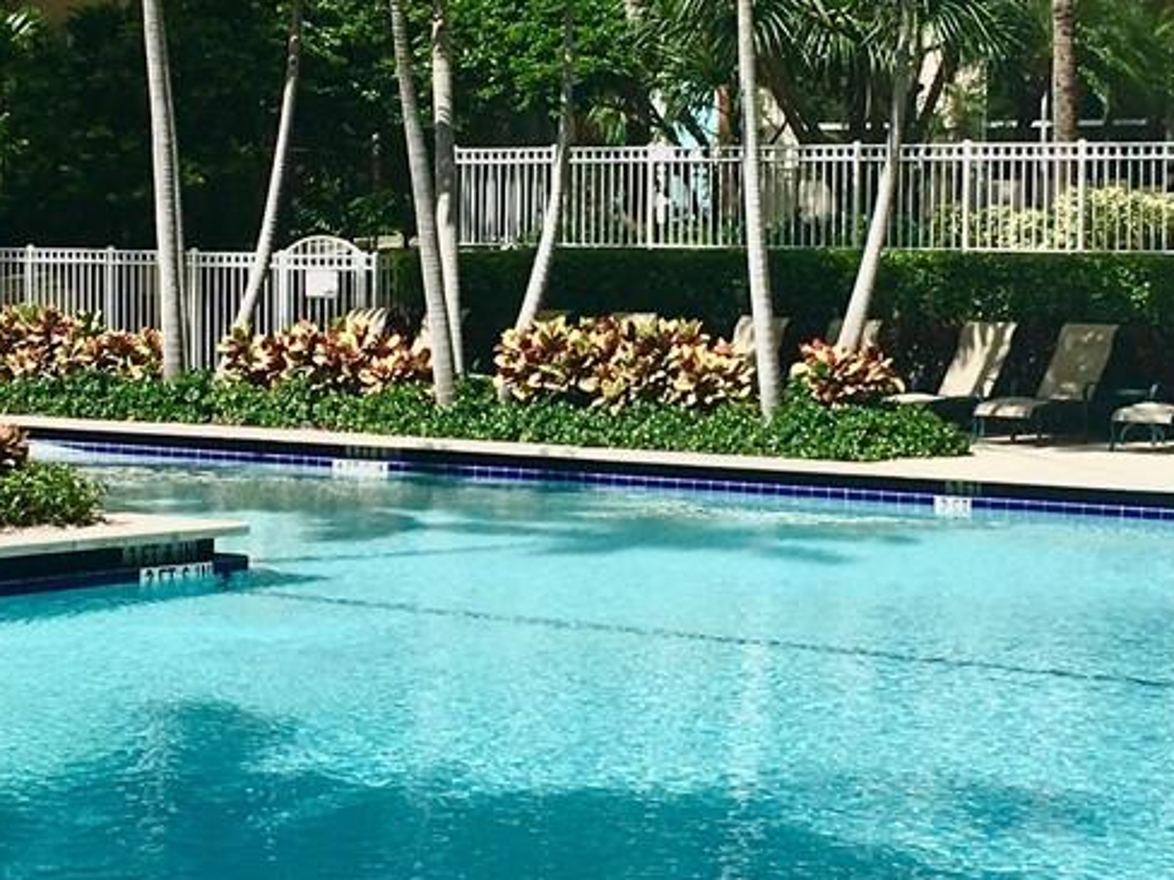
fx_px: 3222
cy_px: 346
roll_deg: -0.7
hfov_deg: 20.6
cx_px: 549
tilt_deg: -2.7
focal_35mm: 95
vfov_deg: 15.5
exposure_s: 1/2849
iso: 25
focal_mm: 4.15
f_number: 2.2
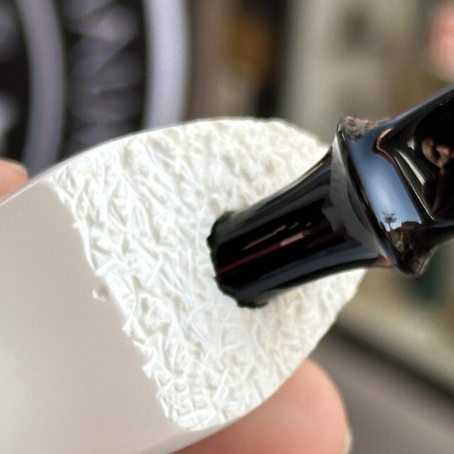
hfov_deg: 10.2
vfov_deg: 10.2
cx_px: 112
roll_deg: -3.2
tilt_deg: -23.4
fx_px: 2537
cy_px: 424
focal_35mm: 171
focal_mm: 6.86
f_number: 1.78
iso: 64
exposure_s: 1/597
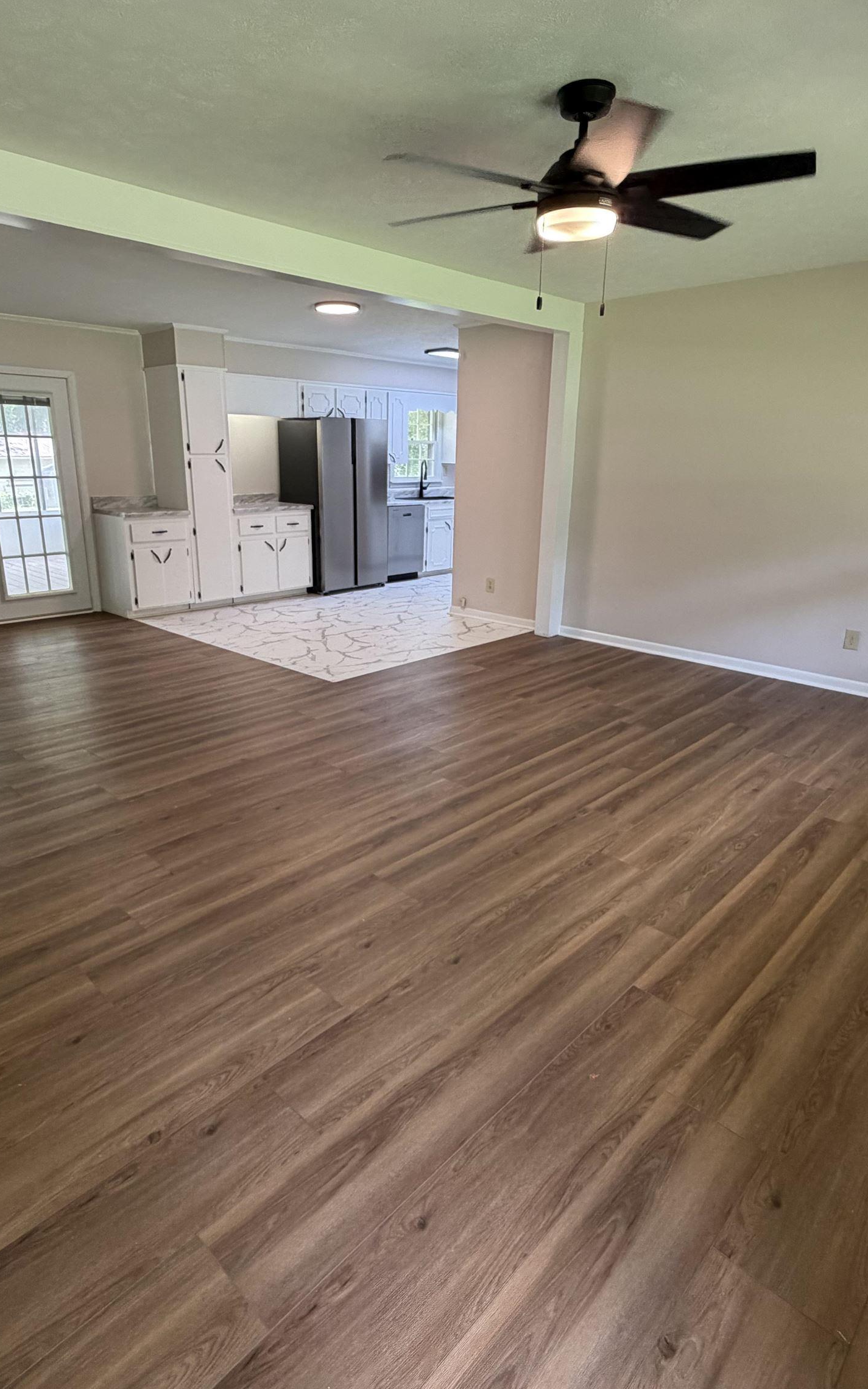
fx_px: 757
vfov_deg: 85.1
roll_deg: -0.2
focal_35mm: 20
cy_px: 692
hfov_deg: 59.6
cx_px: 412
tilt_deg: -17.3
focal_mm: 2.22
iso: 320
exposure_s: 1/120
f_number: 2.2
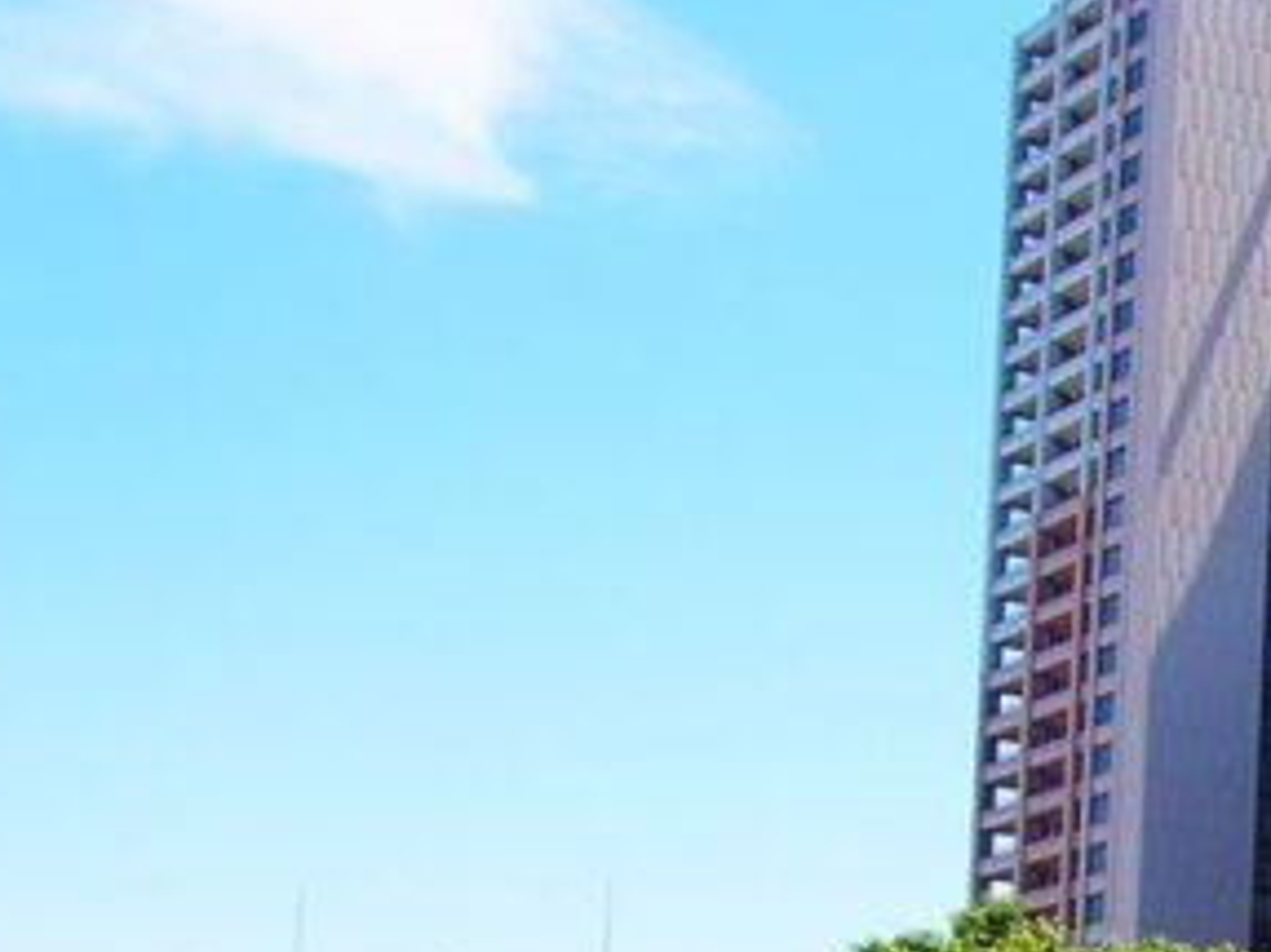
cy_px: 1187
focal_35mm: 100
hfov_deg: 16.9
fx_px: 3670
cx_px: 2135
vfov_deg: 14.3
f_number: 8
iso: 200
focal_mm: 14
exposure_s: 1/320
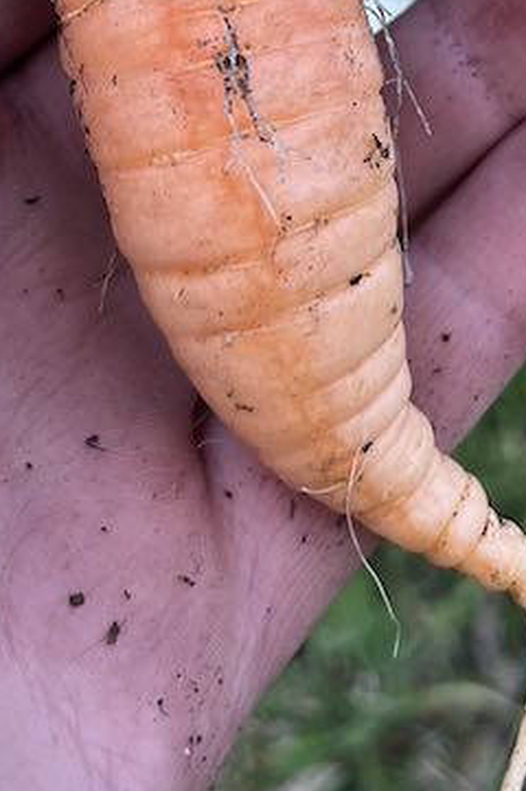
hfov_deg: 18.1
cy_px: -158
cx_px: 379
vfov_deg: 24.5
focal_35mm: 75
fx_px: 1647
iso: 64
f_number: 1.6
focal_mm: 5.1
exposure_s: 1/121
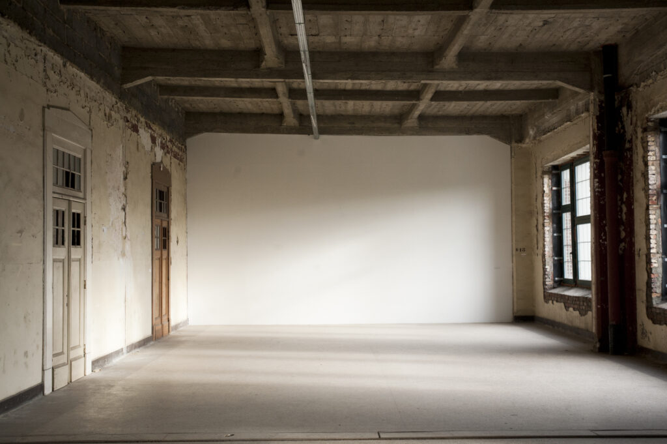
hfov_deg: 38.9
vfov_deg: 26.4
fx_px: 944
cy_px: 222
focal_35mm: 51
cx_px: 334
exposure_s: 1/25
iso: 400
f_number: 9
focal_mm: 34
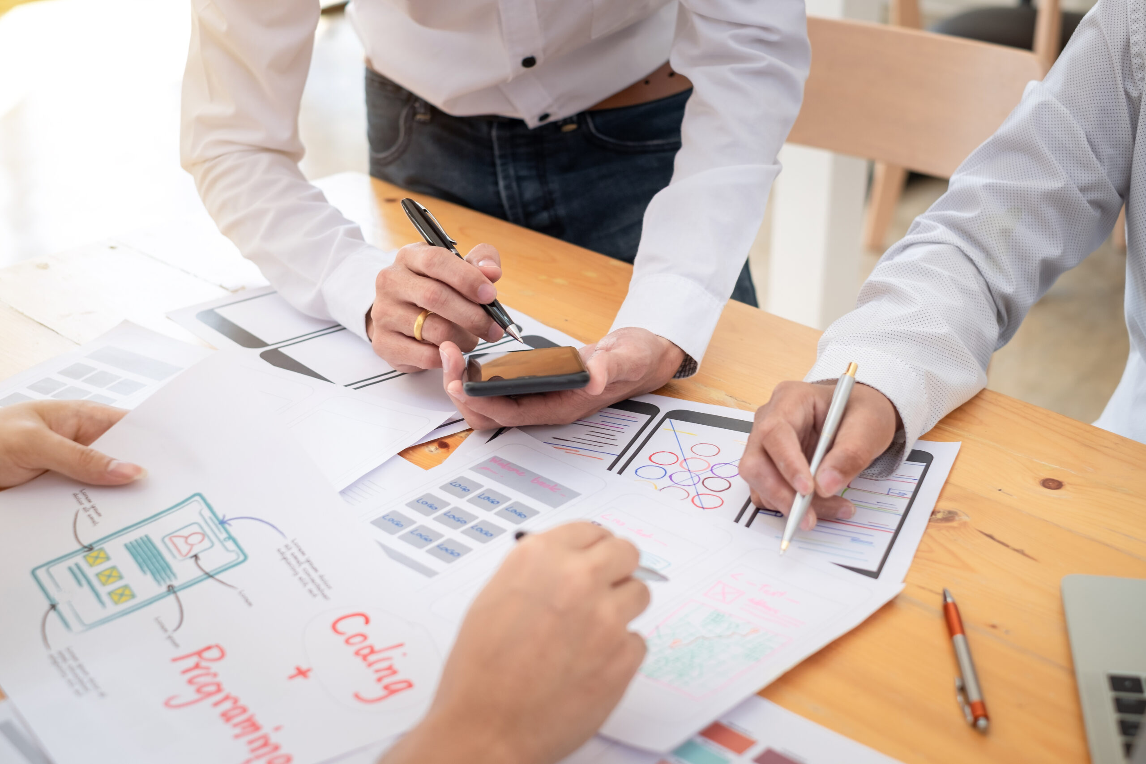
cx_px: 573
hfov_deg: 37.5
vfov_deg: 25.5
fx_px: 1687
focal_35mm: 53
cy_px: 382
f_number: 2.8
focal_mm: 35
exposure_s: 1/160
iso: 200
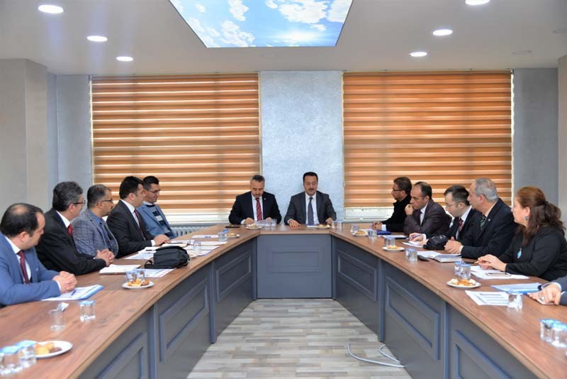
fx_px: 551
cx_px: 284
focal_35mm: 35
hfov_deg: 54.4
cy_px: 190
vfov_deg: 37.9
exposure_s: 1/60
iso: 450
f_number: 4
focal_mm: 35
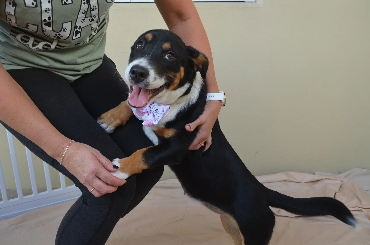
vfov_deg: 39.8
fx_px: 338
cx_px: 185
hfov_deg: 57.3
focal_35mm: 33
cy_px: 122
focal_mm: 22
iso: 400
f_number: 5.6
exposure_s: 1/125
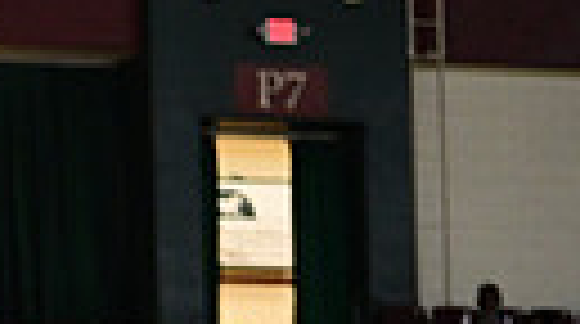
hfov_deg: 6.3
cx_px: -706
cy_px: 850
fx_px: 5066
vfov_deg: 3.6
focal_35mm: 330
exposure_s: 1/1000
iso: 6400
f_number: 3.2
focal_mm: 70
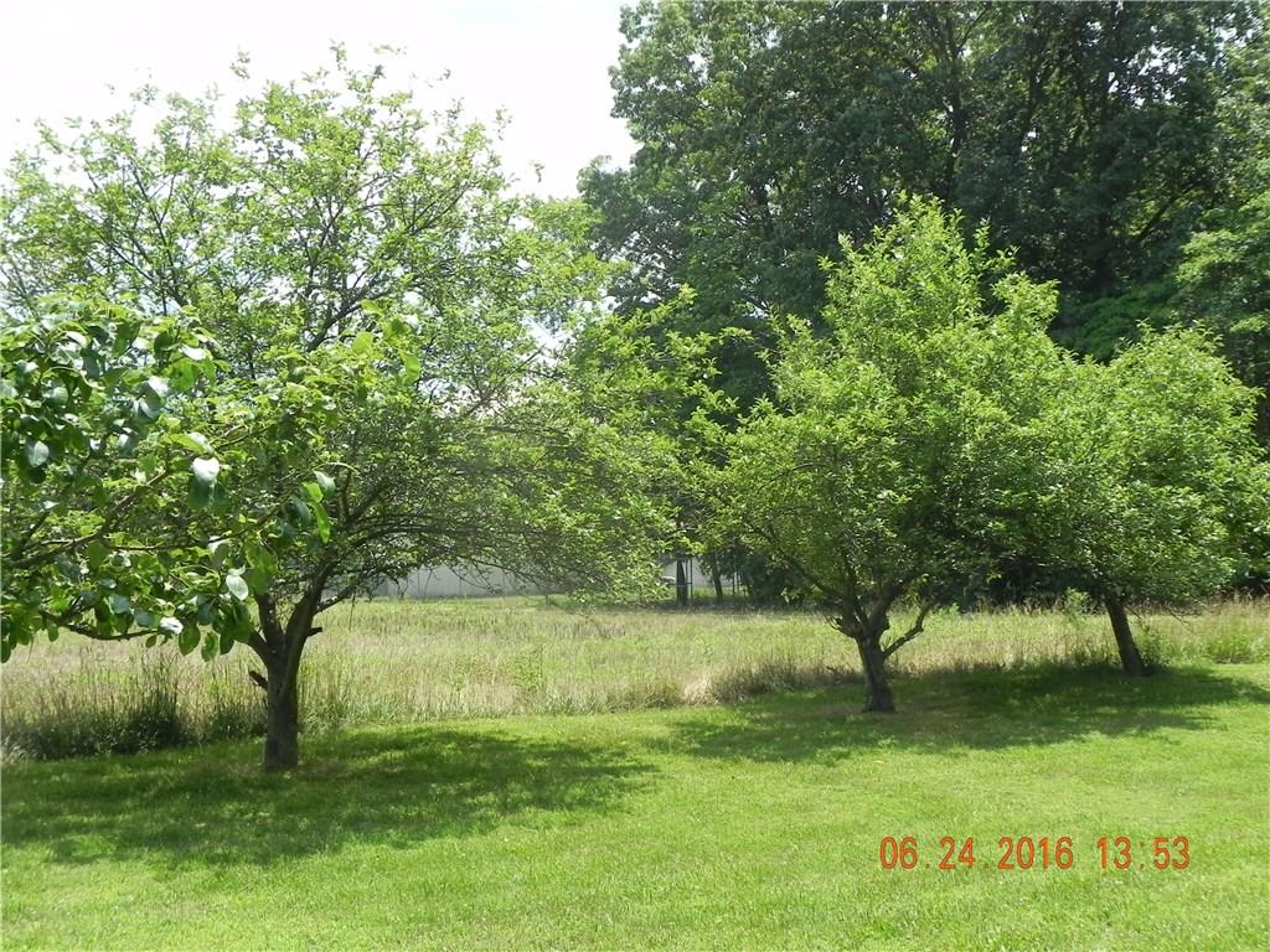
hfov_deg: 41.2
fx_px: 1688
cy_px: 476
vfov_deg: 31.5
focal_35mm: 46
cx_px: 635
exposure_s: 1/292
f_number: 5.6
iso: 160
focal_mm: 8.2
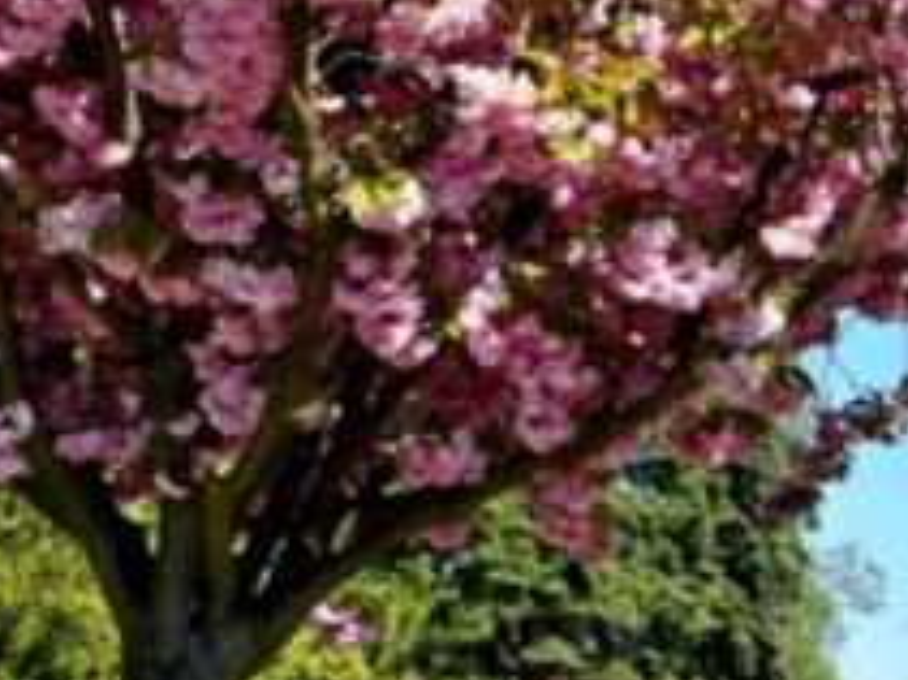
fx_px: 2753
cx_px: 1257
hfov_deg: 17.3
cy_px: 663
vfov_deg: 13.9
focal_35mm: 105
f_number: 7.1
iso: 400
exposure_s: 1/2000
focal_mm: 24
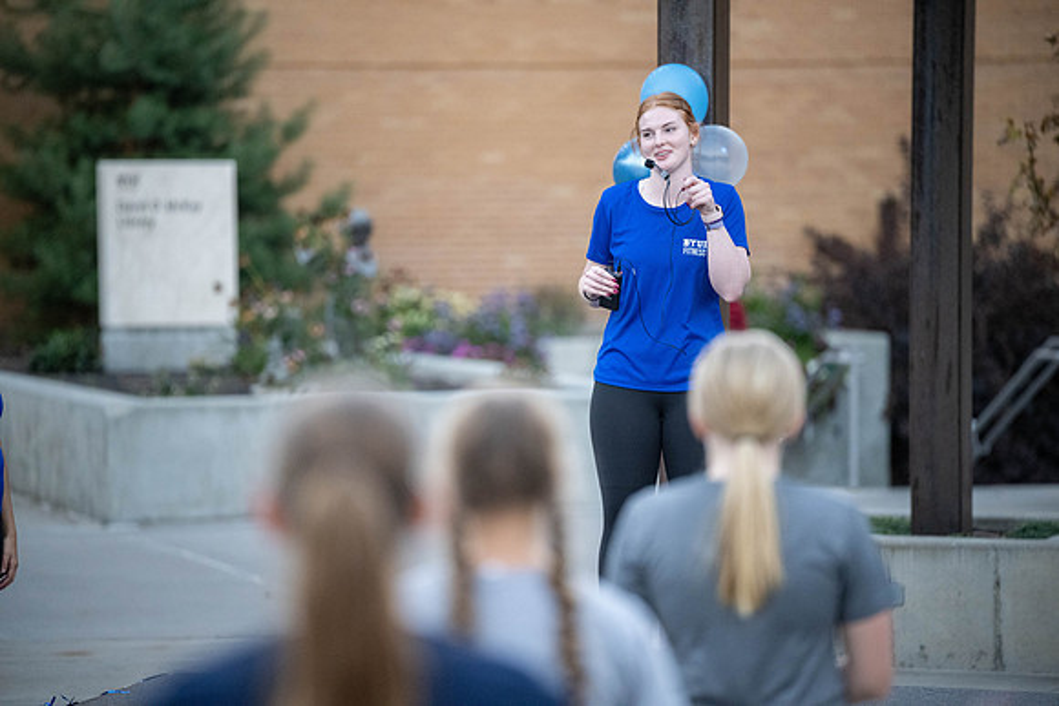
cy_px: 353
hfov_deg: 10.3
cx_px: 530
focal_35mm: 200
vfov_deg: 6.9
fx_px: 5884
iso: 4000
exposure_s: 1/500
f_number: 2.8
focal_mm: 200
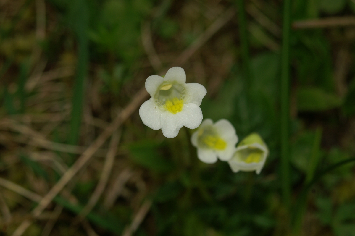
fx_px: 1182
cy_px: 118
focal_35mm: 120
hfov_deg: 17.1
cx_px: 178
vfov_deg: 11.4
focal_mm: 80
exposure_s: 1/125
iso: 100
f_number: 11
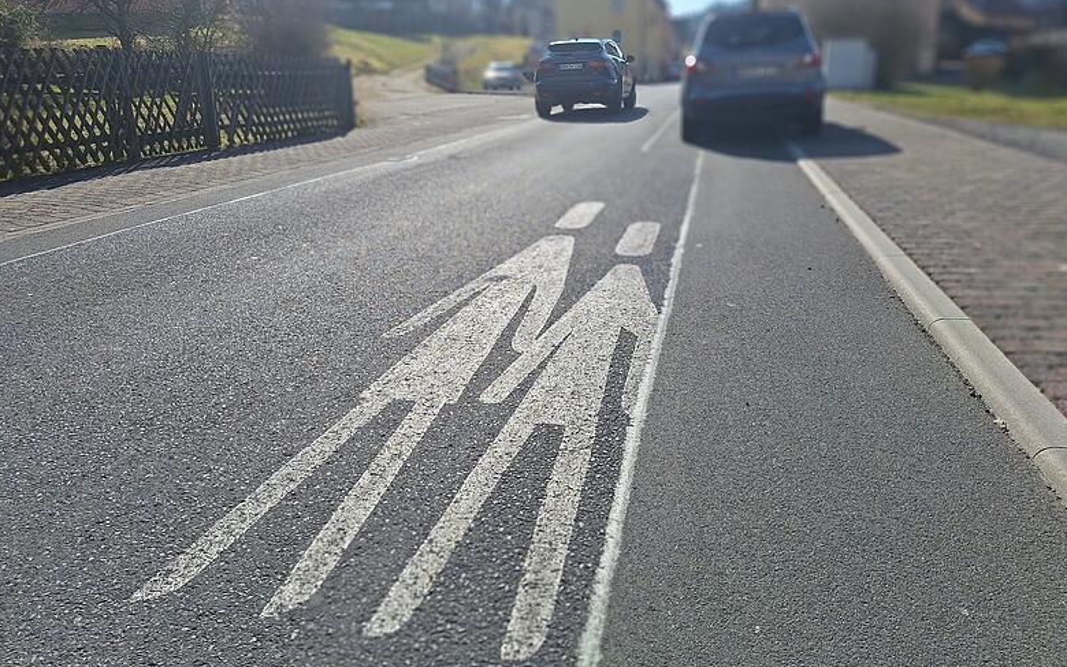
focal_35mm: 25
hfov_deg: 72.5
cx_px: 543
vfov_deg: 49.1
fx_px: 727
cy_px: 273
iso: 40
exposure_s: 1/5682
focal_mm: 5.54
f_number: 1.8
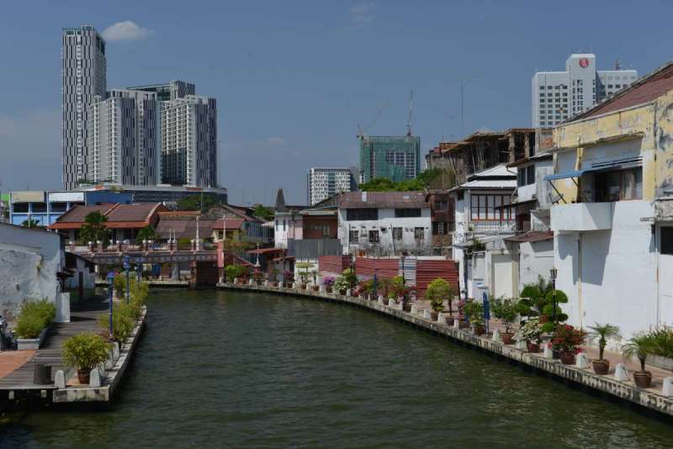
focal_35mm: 48
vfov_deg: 28.1
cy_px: 224
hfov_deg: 41.1
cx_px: 336
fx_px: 898
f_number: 7.1
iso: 100
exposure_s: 1/200
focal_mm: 48
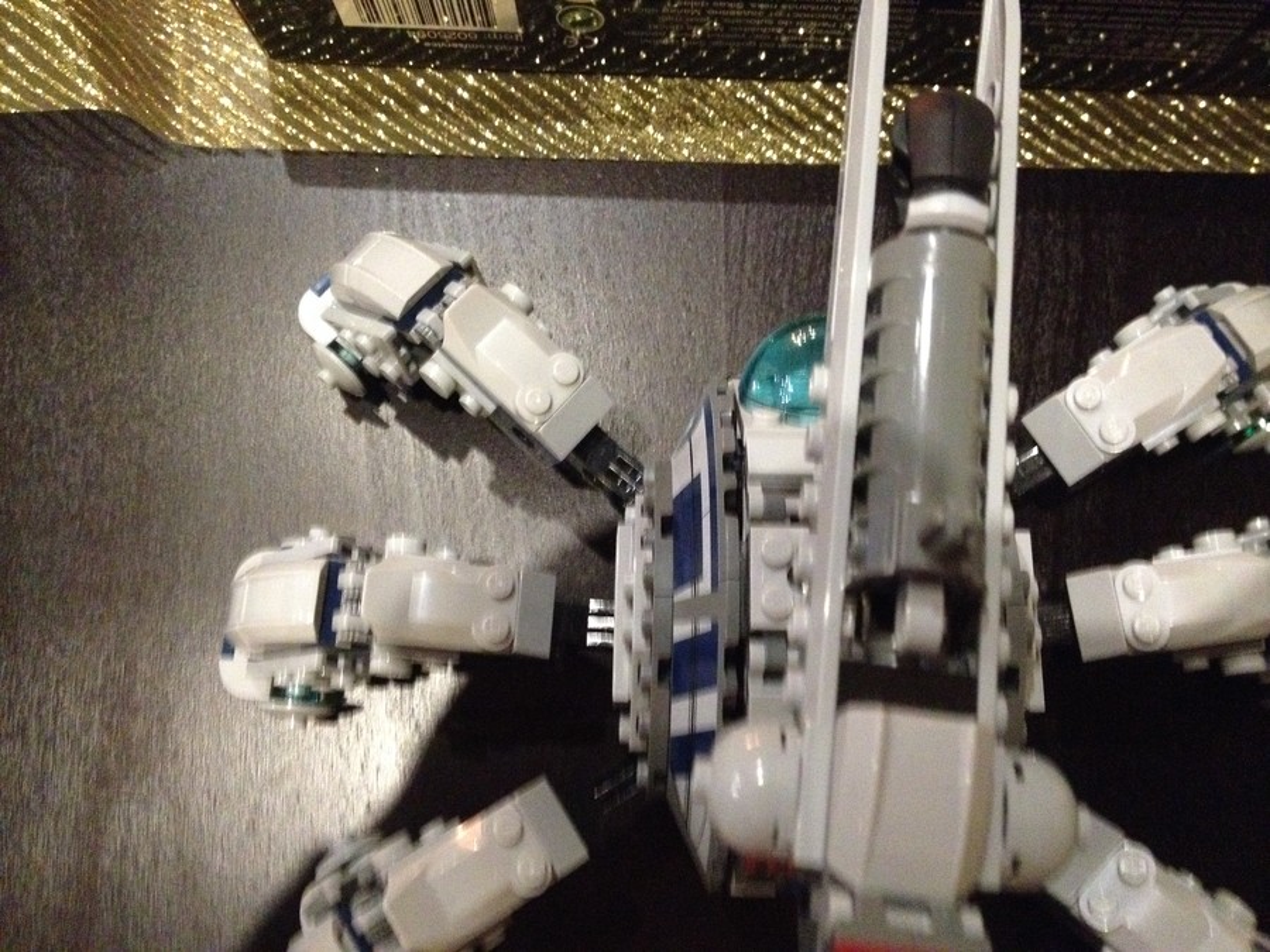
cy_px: 476
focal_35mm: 35
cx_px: 635
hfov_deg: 52.6
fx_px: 1284
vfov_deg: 40.7
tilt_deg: -82.2
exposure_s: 1/17
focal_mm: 4.28
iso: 800
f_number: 2.4
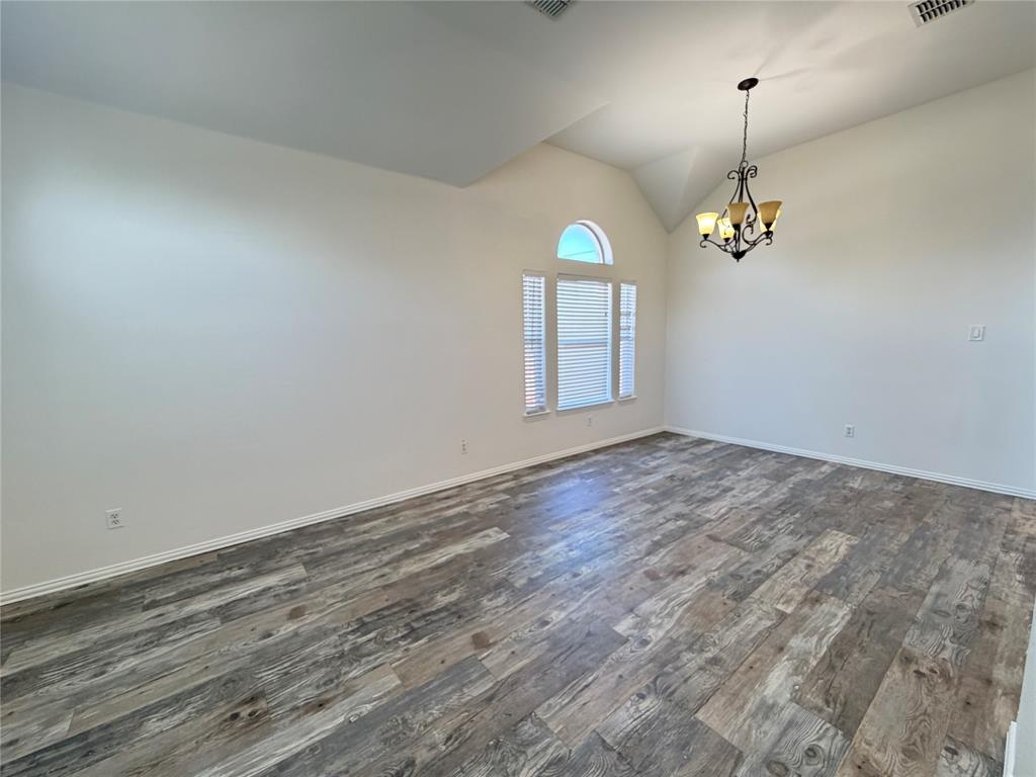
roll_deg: +0.5
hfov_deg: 102.1
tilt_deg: -7.9
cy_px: 388
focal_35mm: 14
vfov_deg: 85.7
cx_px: 518
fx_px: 419
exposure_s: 1/60
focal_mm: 2.22
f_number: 2.2
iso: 250
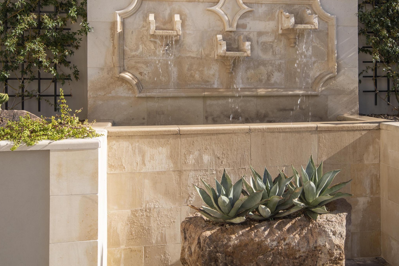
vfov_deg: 30.2
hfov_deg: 44.3
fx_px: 488
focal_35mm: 44
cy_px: 78
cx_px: 234
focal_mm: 30
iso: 100
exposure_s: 1/100
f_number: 11
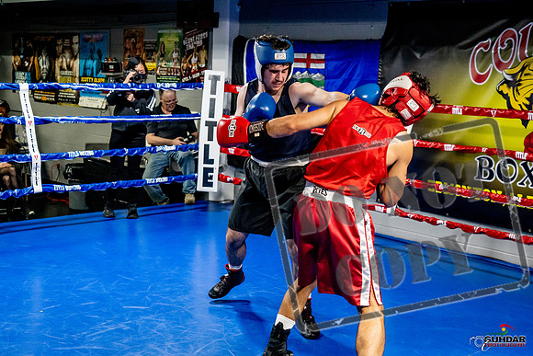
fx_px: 770
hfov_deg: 38.2
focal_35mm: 52
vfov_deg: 26.0
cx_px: 266
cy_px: 178
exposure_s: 1/800
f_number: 2.8
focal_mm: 35
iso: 5000
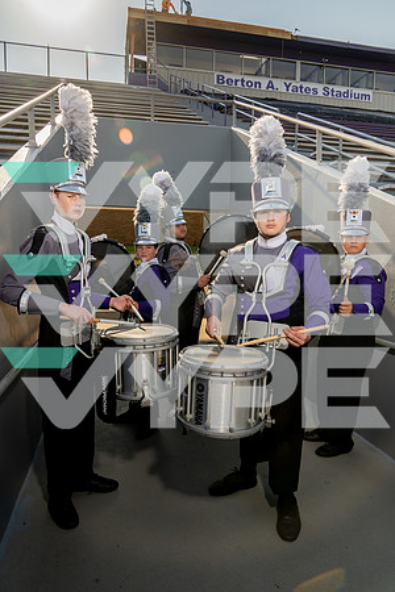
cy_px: 296
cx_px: 198
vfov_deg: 73.7
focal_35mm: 24
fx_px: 395
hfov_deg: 53.1
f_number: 8
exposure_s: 1/250
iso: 100
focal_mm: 24
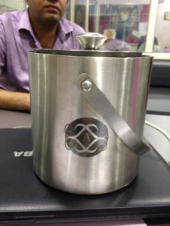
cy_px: 113
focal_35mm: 33
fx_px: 216
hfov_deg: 42.9
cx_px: 85
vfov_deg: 55.4
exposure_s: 1/20
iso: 320
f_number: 2.4
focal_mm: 4.13
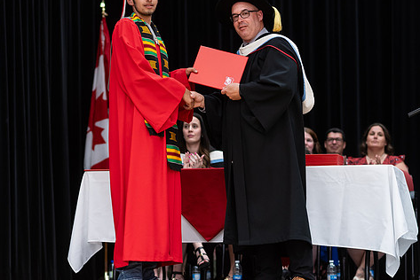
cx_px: 185
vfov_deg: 10.3
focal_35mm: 133
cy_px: 155
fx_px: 1553
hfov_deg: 15.4
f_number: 2.8
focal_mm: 85
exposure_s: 1/200
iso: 1000
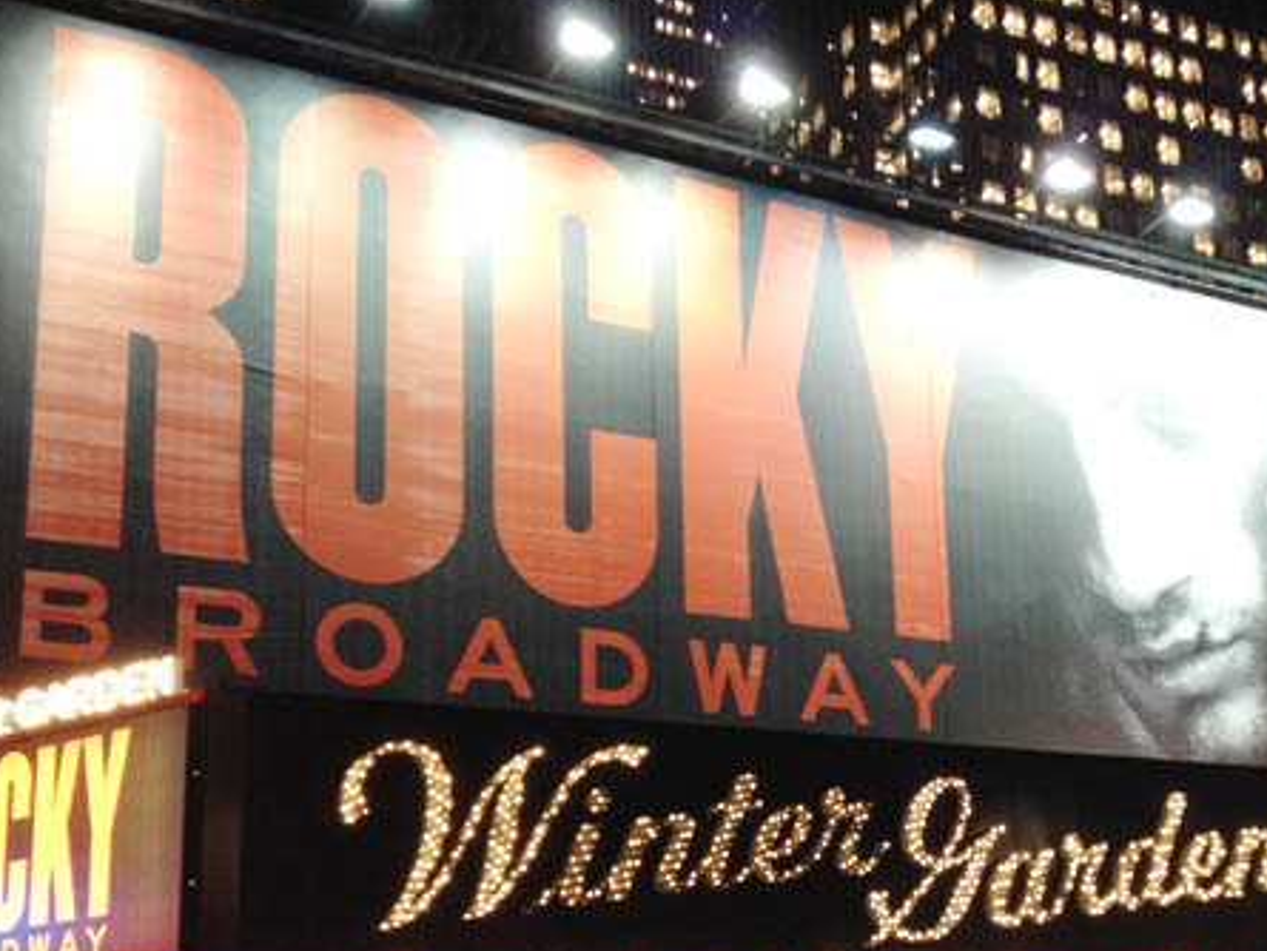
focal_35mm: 55
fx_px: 2014
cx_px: 931
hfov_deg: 34.3
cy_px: 730
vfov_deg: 26.2
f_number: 2.4
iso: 125
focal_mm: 4.28
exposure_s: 1/20
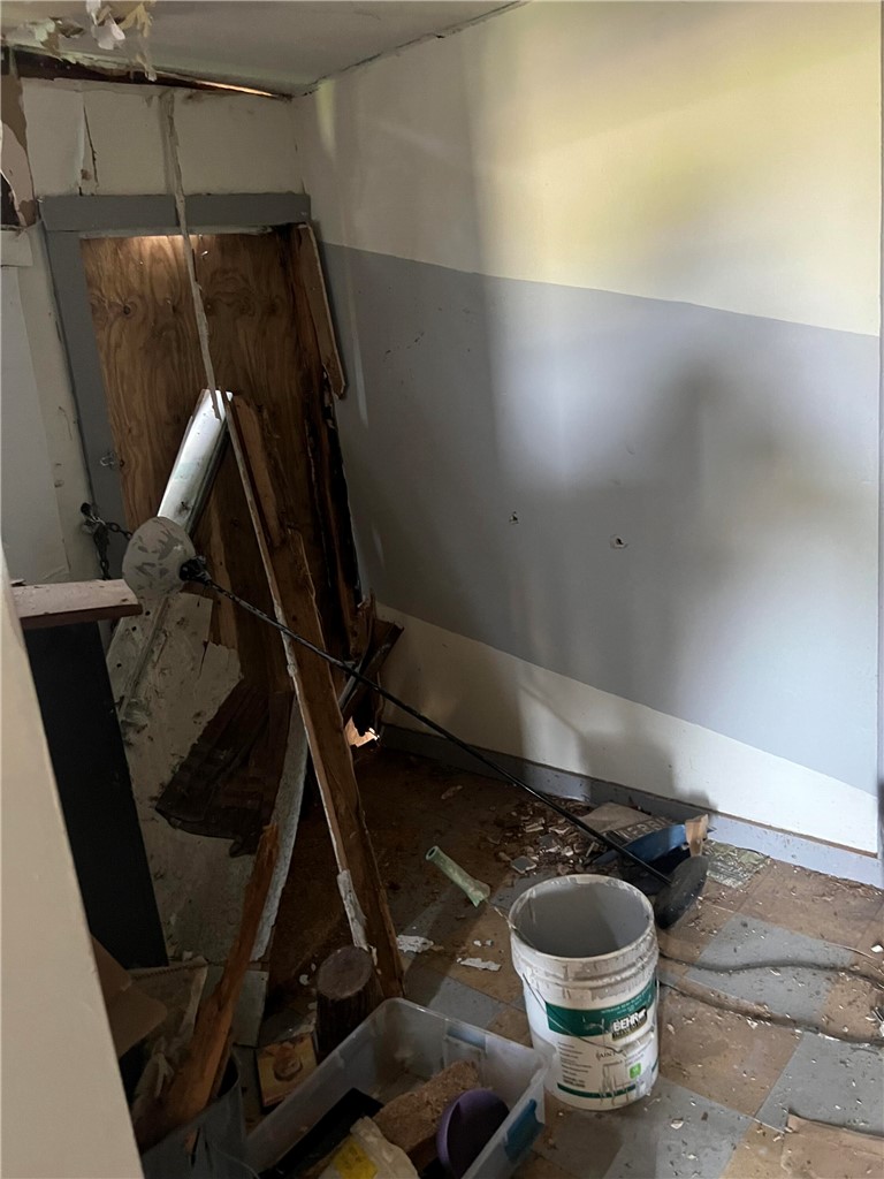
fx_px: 885
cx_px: 442
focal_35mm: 26
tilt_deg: -12.6
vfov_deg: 67.3
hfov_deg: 53.1
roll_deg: +7.0
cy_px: 590
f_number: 1.5
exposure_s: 1/39
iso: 640
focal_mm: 5.7
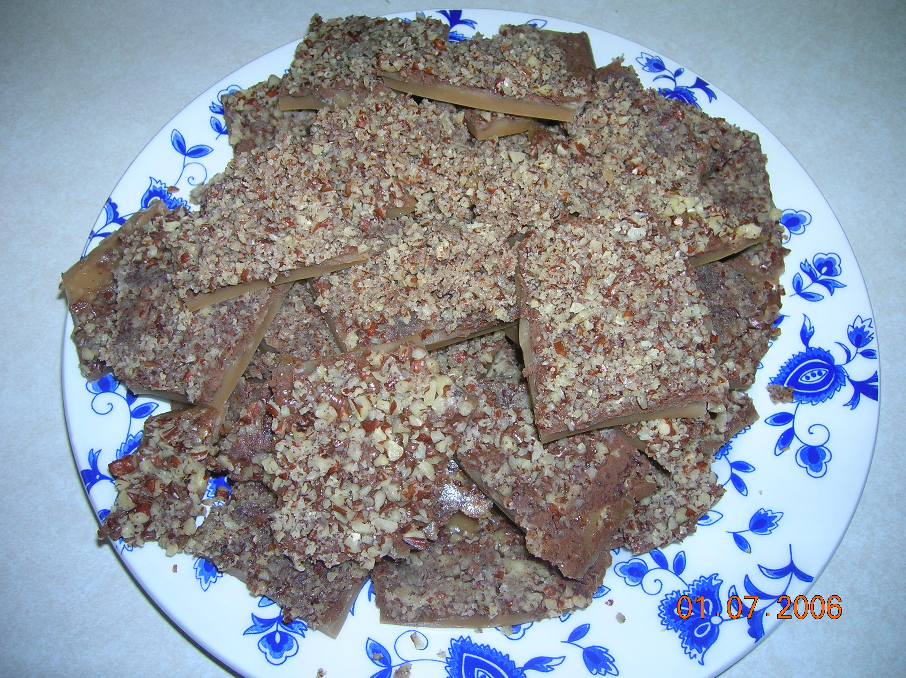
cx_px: 453
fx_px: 889
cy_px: 339
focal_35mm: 34
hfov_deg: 54.0
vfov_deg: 41.7
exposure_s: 1/60.1
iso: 50
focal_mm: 5.7
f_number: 2.9
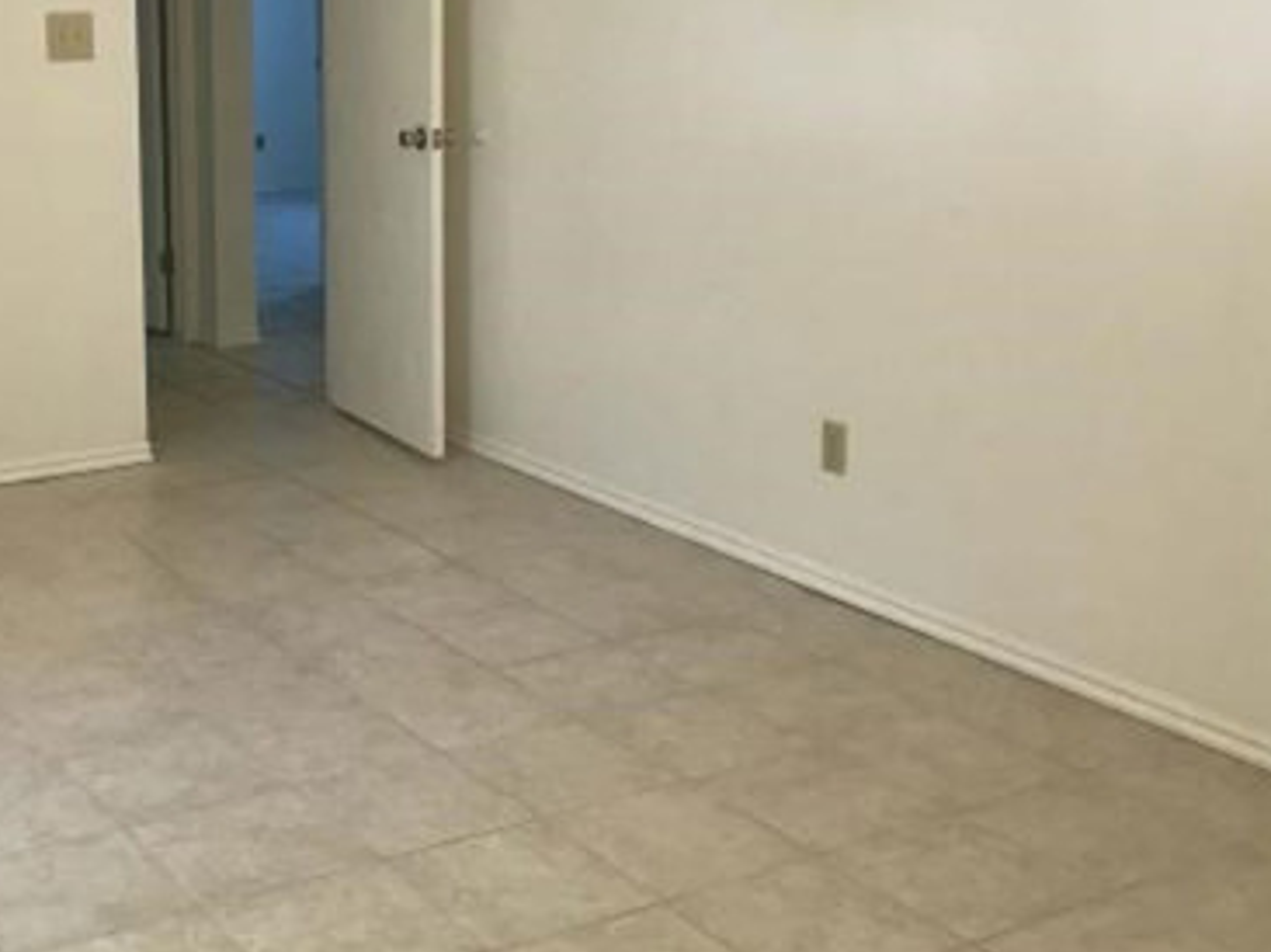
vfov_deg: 29.1
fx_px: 1798
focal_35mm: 49
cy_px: 212
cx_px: 309
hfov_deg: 37.9
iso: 32
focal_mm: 3.99
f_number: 1.8
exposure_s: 1/30
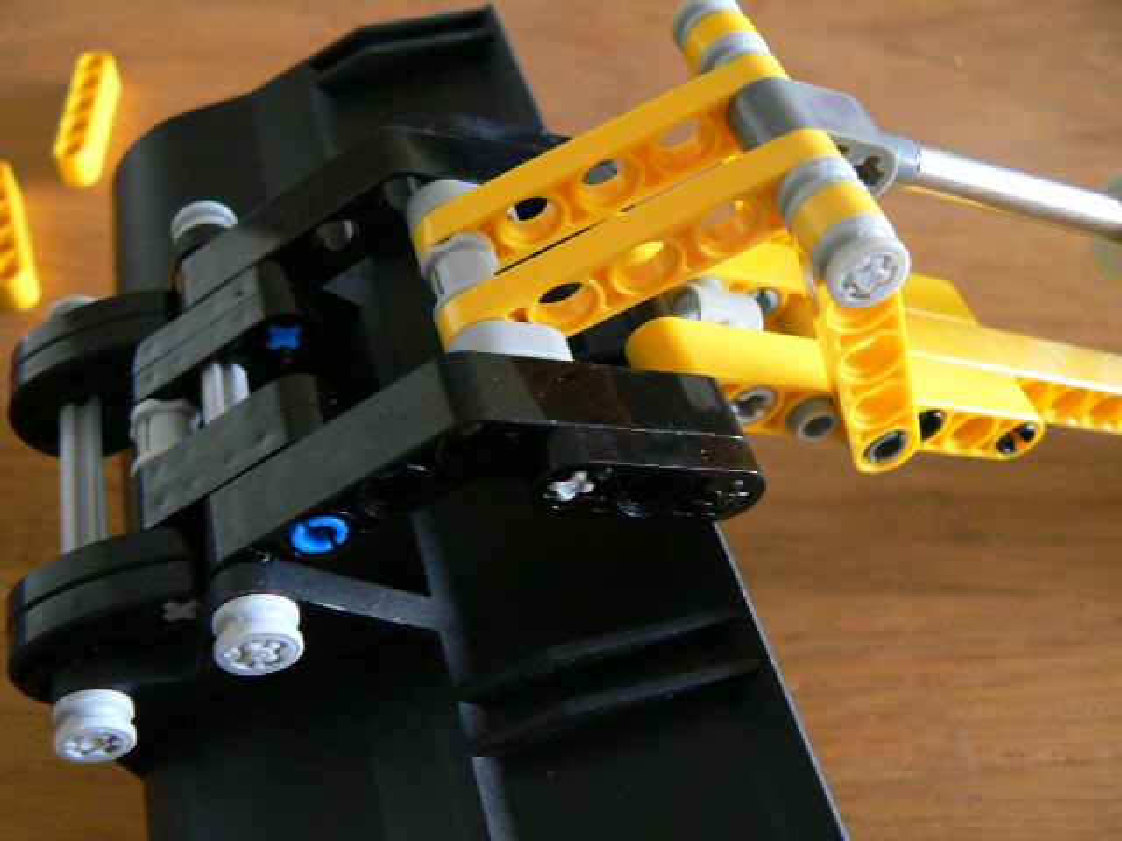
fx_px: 1167
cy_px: 420
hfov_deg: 51.4
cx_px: 561
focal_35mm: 36
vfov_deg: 39.7
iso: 200
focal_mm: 6
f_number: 2.8
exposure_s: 1/4
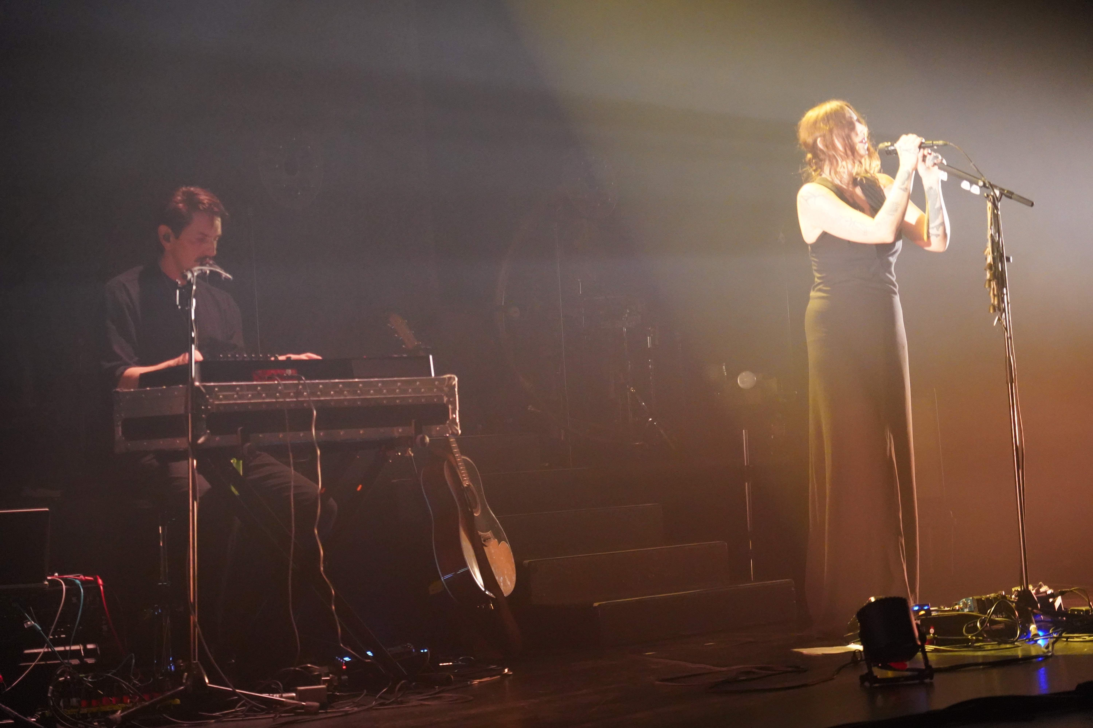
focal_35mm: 86
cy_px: 364
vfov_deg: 15.9
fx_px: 2611
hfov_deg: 23.6
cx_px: 546
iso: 12800
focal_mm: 86
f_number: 4
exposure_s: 1/60
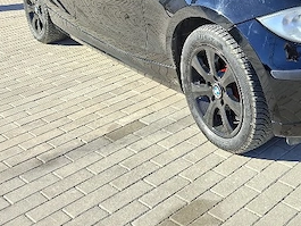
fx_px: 452
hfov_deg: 33.0
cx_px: 317
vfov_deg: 26.4
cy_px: -5
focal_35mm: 52
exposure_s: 1/1111
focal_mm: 5.54
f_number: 1.8
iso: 50
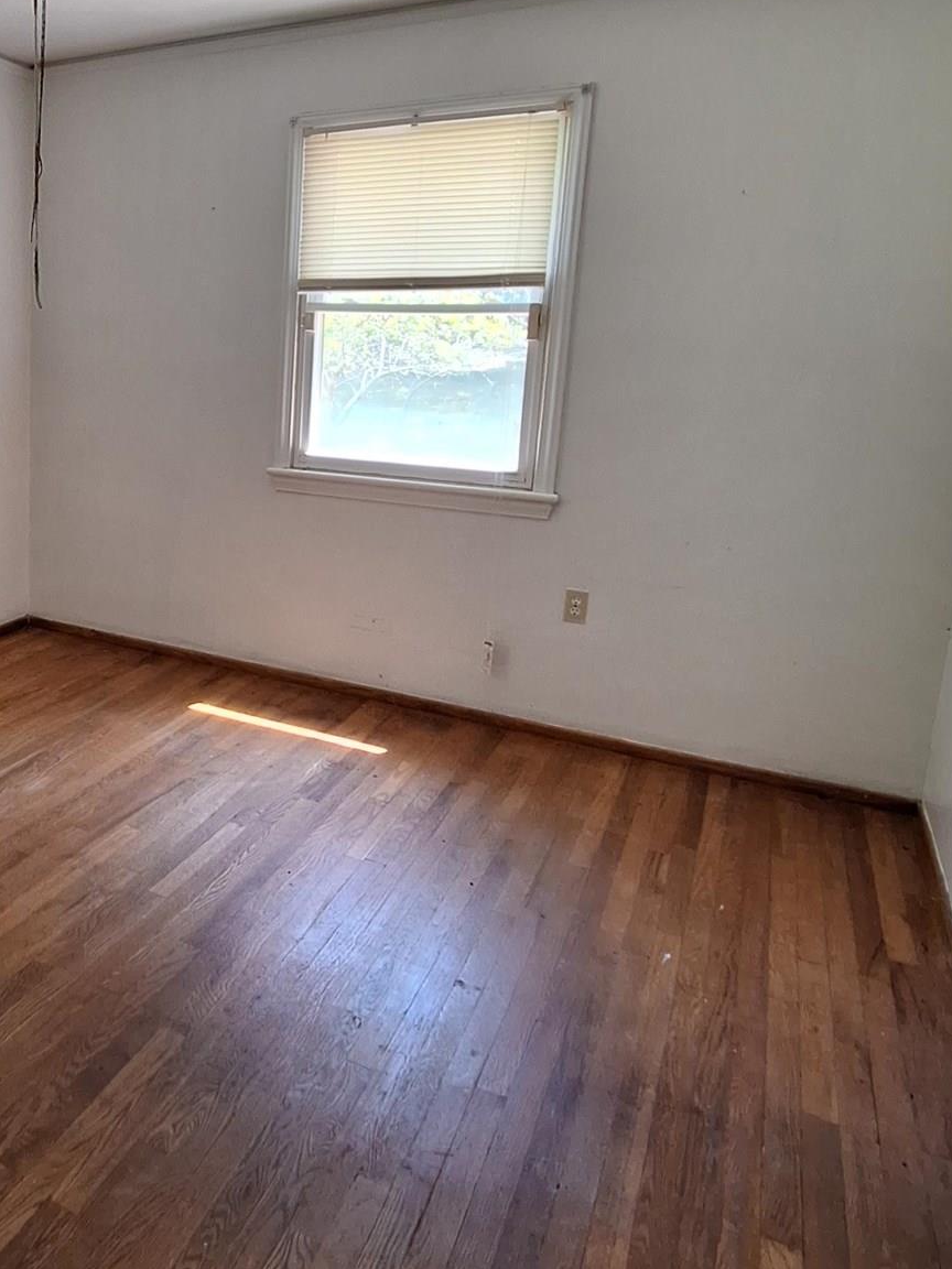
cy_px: 513
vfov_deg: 66.7
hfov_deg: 48.3
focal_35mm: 26
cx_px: 121
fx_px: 953
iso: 80
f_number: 2.2
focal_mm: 1.74
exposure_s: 1/50
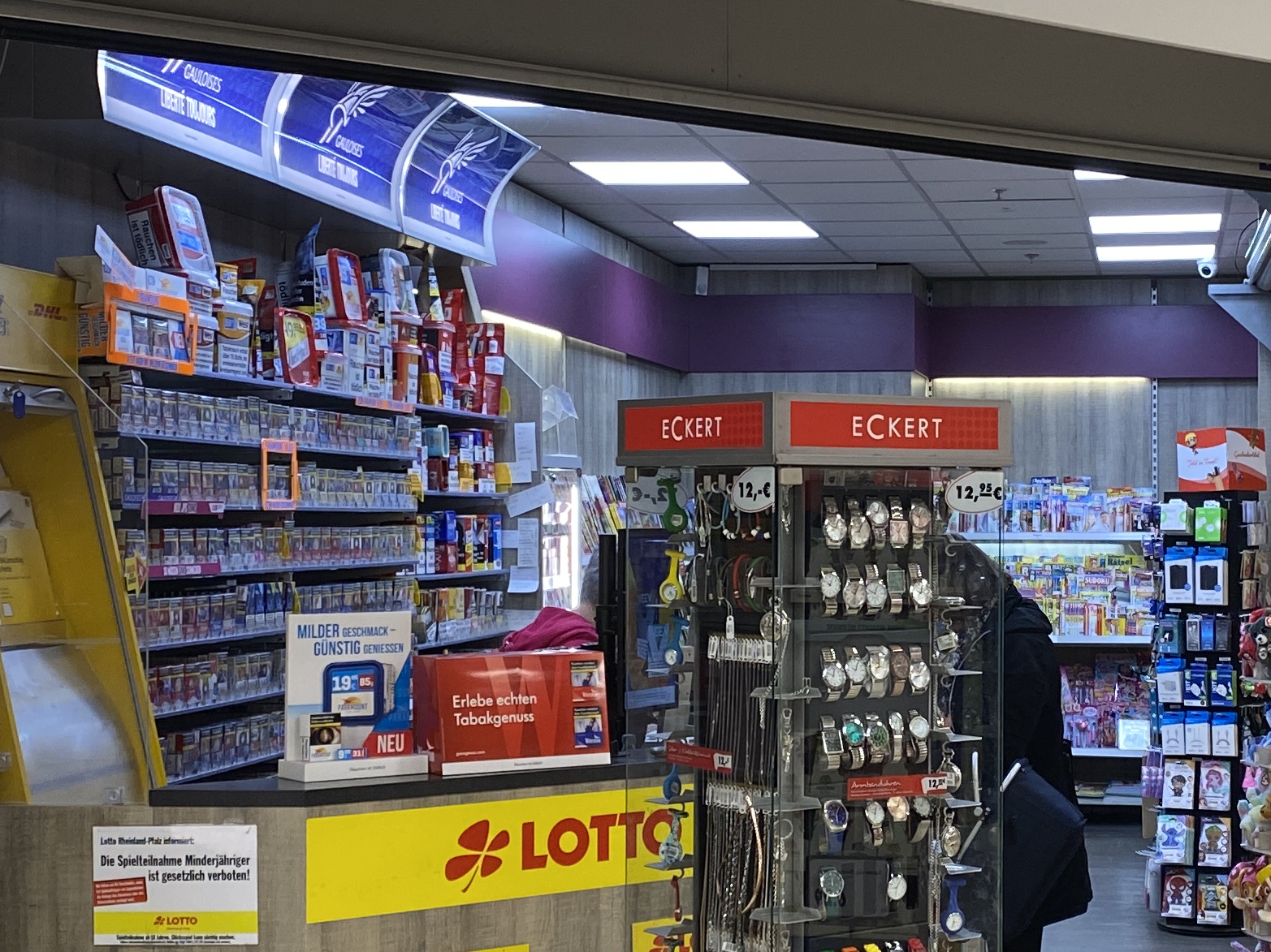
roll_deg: +0.1
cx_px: 962
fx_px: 2459
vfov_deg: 21.9
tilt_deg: -0.9
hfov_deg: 28.5
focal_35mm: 67
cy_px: 553
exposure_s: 1/100
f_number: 1.8
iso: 100
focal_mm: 4.25
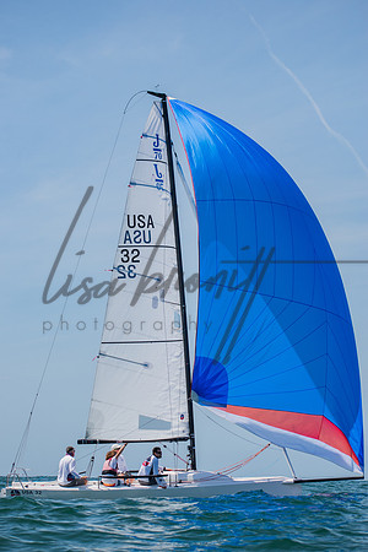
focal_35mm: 105
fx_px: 1610
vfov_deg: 19.5
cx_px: 184
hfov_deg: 13.0
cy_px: 276
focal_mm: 70
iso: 200
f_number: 6.3
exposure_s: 1/1000
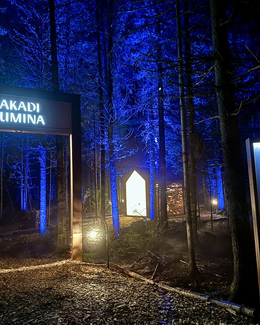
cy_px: 161
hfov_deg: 45.8
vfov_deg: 55.7
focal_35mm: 32
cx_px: 127
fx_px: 308
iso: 1250
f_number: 1.78
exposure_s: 1/9
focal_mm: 6.76
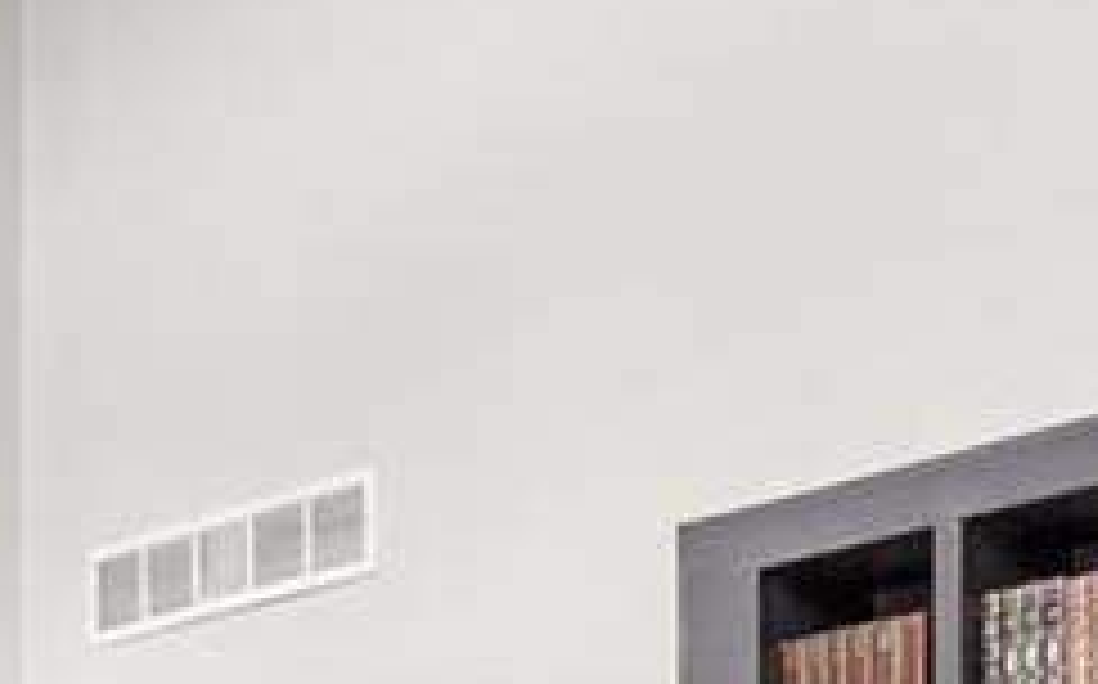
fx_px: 3199
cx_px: 369
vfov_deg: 10.9
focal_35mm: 107
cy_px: 1436
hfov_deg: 19.4
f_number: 8
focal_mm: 16
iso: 500
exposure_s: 1/20
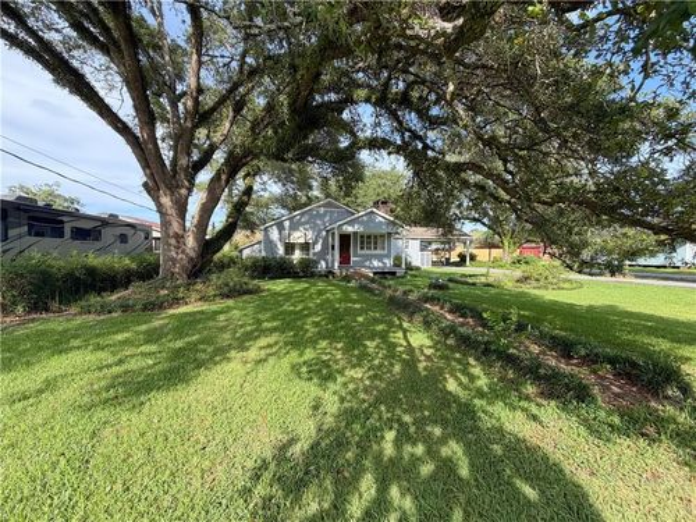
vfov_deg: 85.7
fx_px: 281
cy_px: 261
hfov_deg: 102.1
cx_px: 348
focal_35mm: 14
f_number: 2.2
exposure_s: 1/500
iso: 64
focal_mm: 2.22
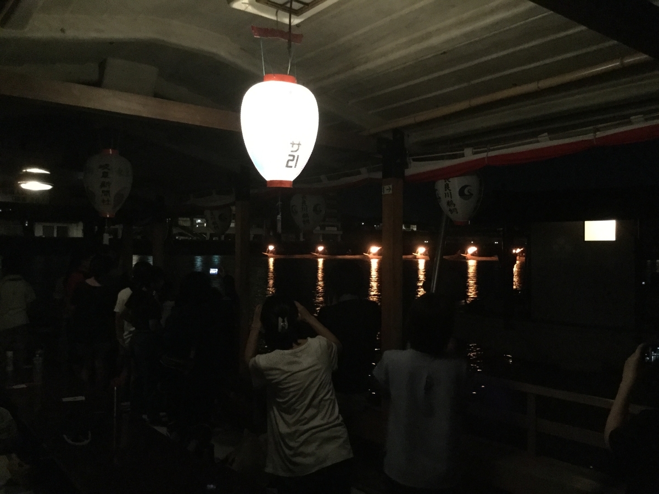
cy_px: 247
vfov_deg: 45.4
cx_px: 330
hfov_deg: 58.4
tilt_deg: -0.3
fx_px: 590
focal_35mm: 31
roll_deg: -2.1
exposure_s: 1/15
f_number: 2.4
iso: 800
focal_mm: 3.3
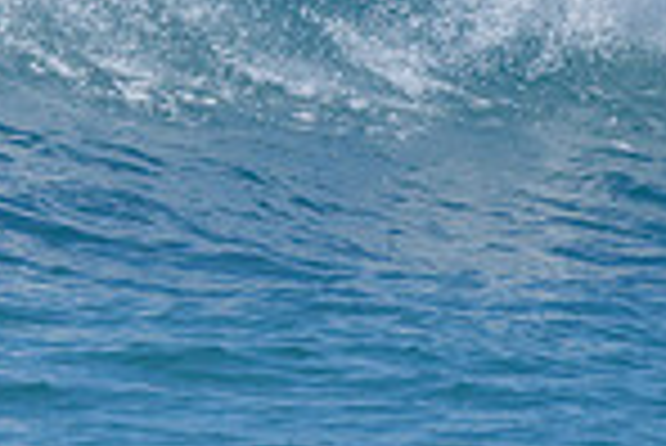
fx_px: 44554
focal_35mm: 2406
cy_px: -187
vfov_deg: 0.6
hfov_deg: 0.9
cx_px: -463
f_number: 5.6
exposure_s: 1/2000
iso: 140
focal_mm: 500
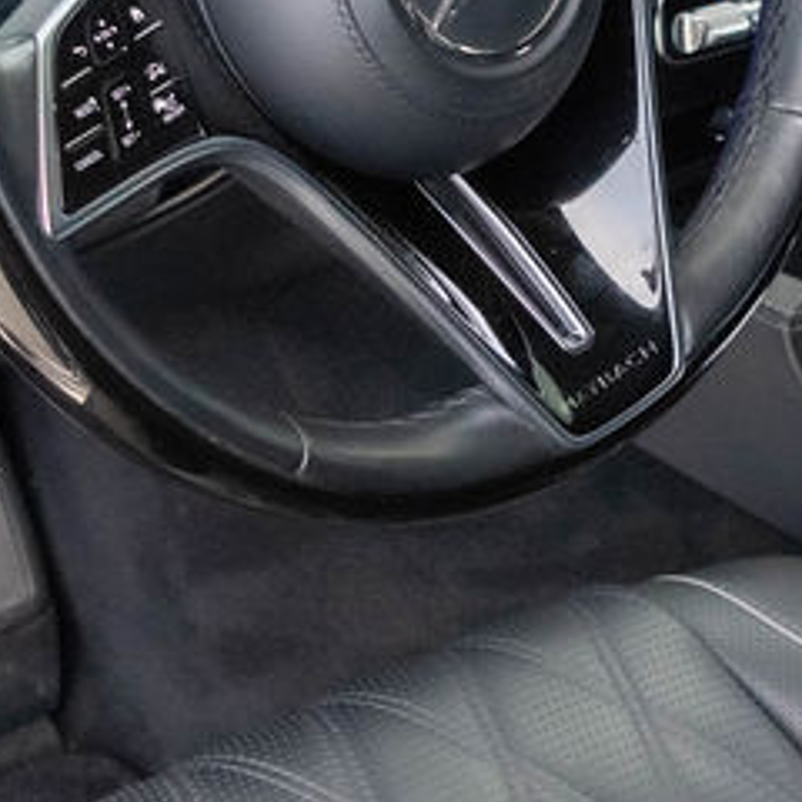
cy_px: 135
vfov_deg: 17.6
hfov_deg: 17.6
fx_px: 2569
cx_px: 648
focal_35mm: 98
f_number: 3.5
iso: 3200
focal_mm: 18
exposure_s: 1/125
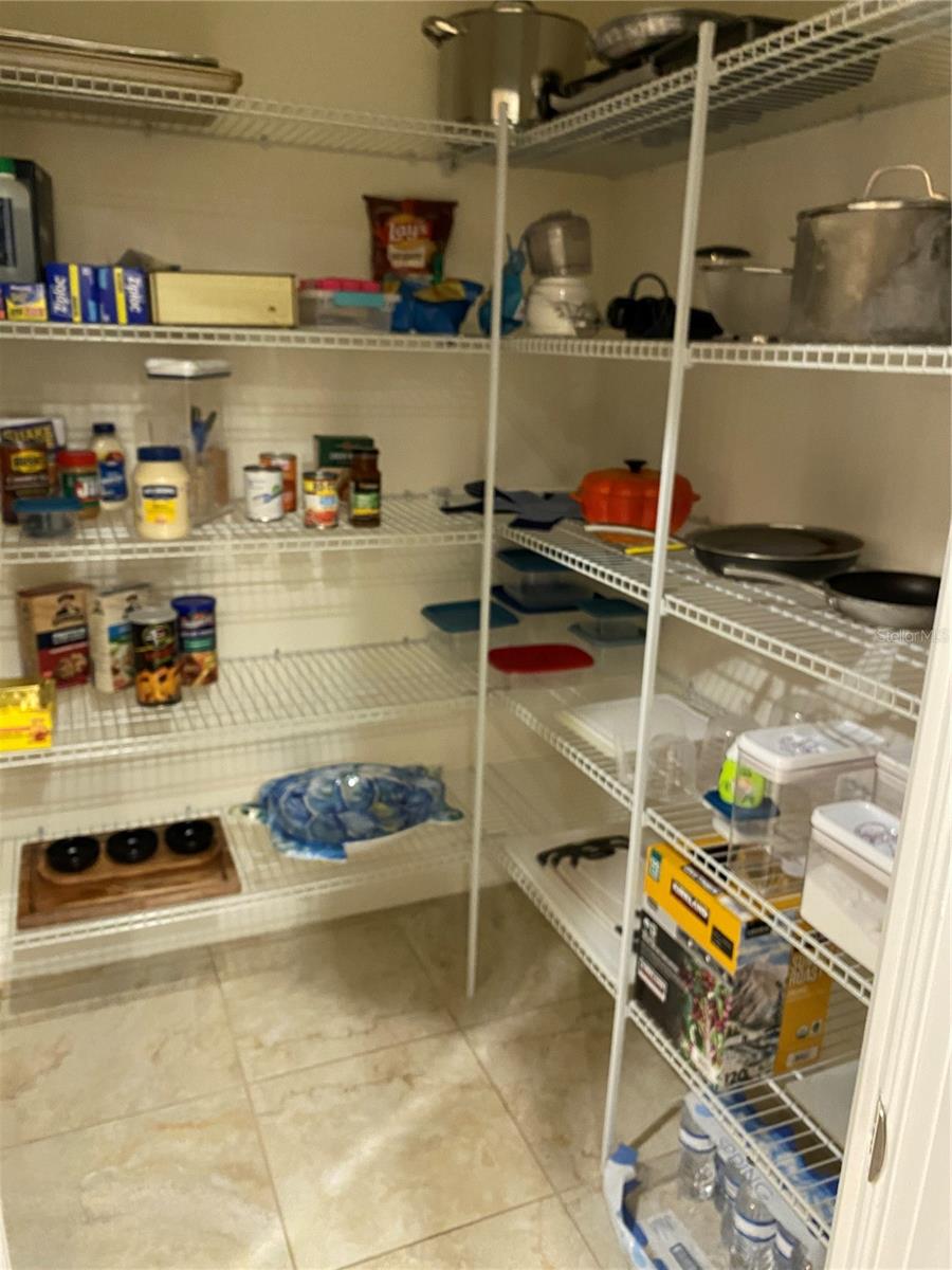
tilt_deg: -14.2
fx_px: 953
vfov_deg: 67.3
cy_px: 635
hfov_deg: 53.1
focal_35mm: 26
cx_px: 476
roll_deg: -1.3
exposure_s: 1/30
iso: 500
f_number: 1.8
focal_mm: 4.25
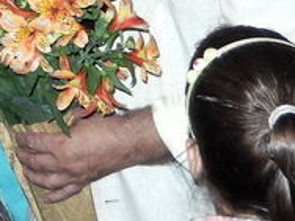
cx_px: -162
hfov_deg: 15.1
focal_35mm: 120
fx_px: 1023
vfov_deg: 11.1
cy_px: -237
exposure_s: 1/30
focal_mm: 4.5
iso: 200
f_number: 3.4
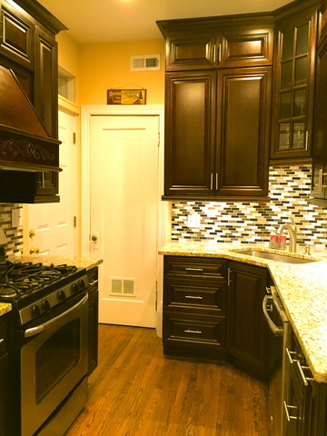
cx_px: 164
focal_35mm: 29
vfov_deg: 61.7
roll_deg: -1.2
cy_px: 218
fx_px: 365
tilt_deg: -3.7
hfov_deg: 48.2
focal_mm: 4.15
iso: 250
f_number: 2.2
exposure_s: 1/24
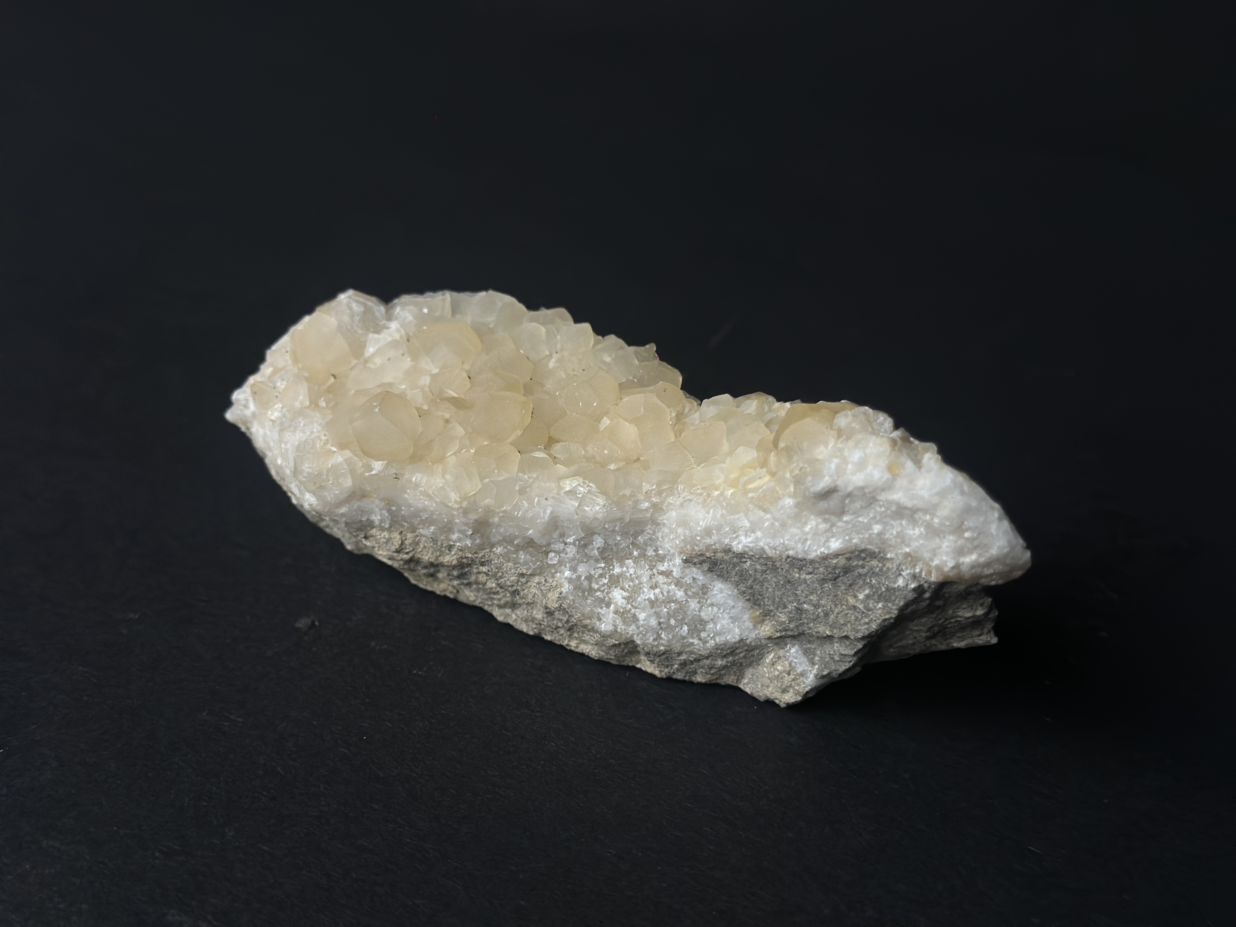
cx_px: 618
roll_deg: -2.0
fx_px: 1714
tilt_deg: -29.2
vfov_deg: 30.3
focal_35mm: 48
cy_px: 464
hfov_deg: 39.7
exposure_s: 1/704
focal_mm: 6.86
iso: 80
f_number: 1.78
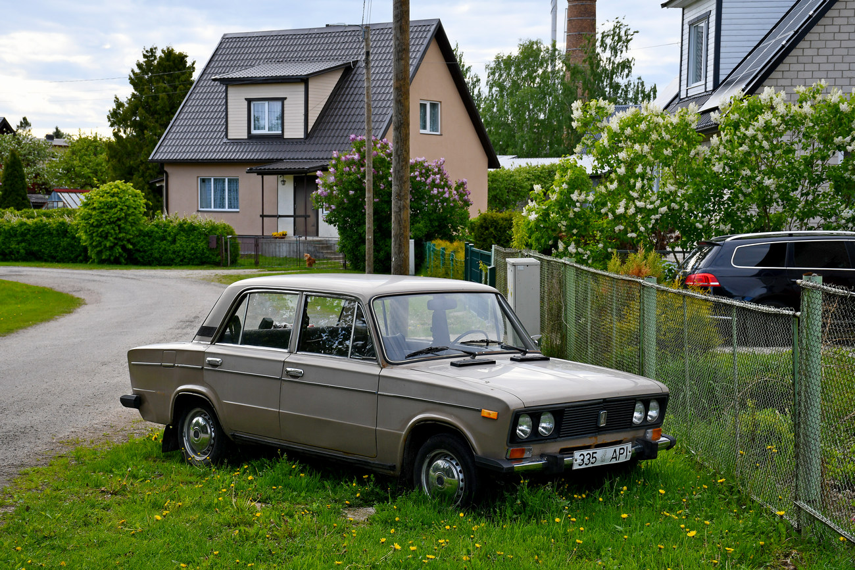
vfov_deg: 22.6
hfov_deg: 33.4
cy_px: 285
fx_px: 1425
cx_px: 428
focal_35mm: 60
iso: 200
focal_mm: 40
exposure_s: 1/320
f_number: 6.3
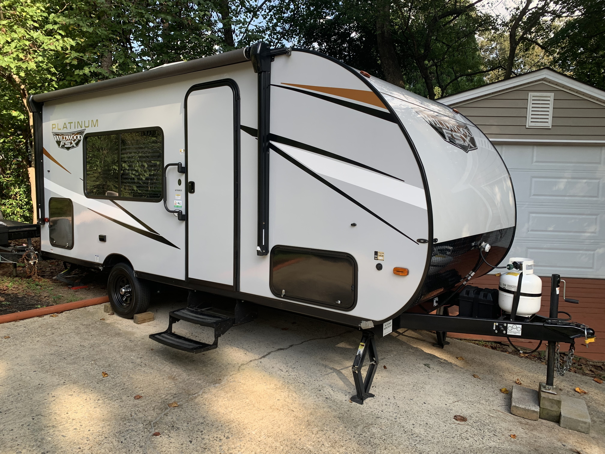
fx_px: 454
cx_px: 302
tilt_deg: -3.4
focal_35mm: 26
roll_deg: -1.4
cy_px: 227
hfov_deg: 67.3
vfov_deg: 53.1
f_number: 1.8
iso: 25
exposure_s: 1/471
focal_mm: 4.25
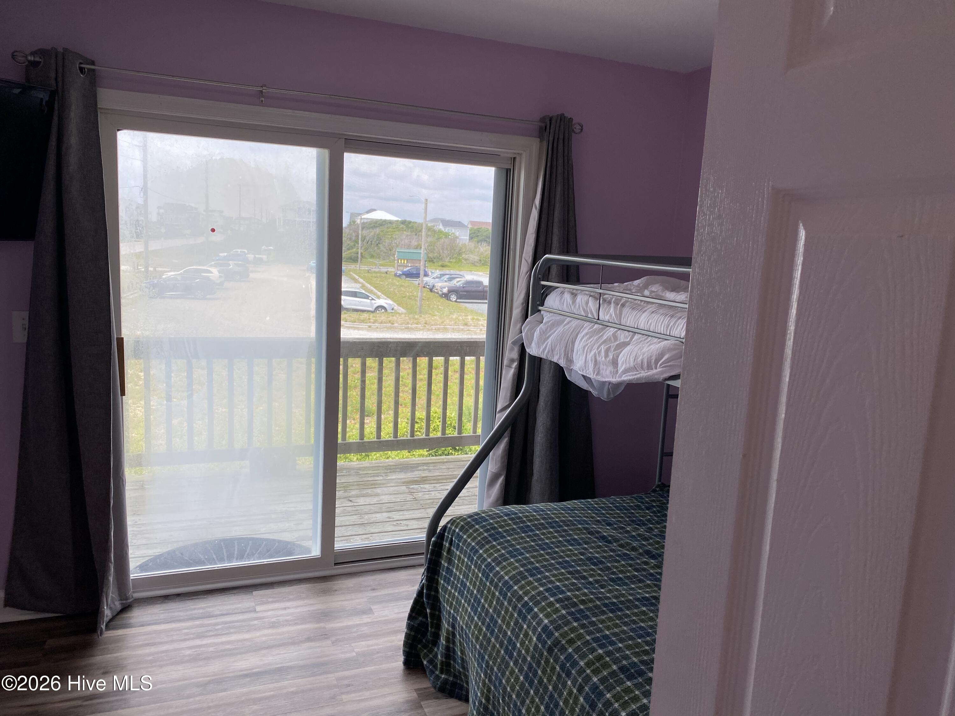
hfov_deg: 67.3
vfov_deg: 53.1
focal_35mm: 26
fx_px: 717
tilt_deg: -9.2
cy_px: 358
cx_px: 478
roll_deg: -3.0
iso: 32
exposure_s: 1/579
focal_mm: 4.25
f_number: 1.8
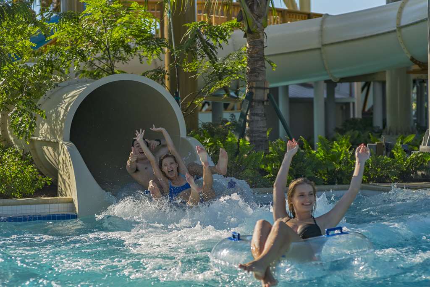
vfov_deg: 16.1
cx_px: 215
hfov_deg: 23.9
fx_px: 1015
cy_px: 144
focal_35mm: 85
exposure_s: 1/8000
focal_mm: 85
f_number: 2.8
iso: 400
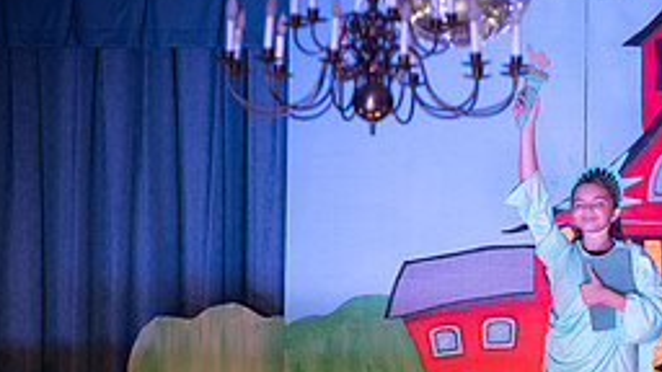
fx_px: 5213
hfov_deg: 7.2
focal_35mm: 297
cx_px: 608
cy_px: 461
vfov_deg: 4.1
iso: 500
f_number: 2.8
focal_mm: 125
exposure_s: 1/160
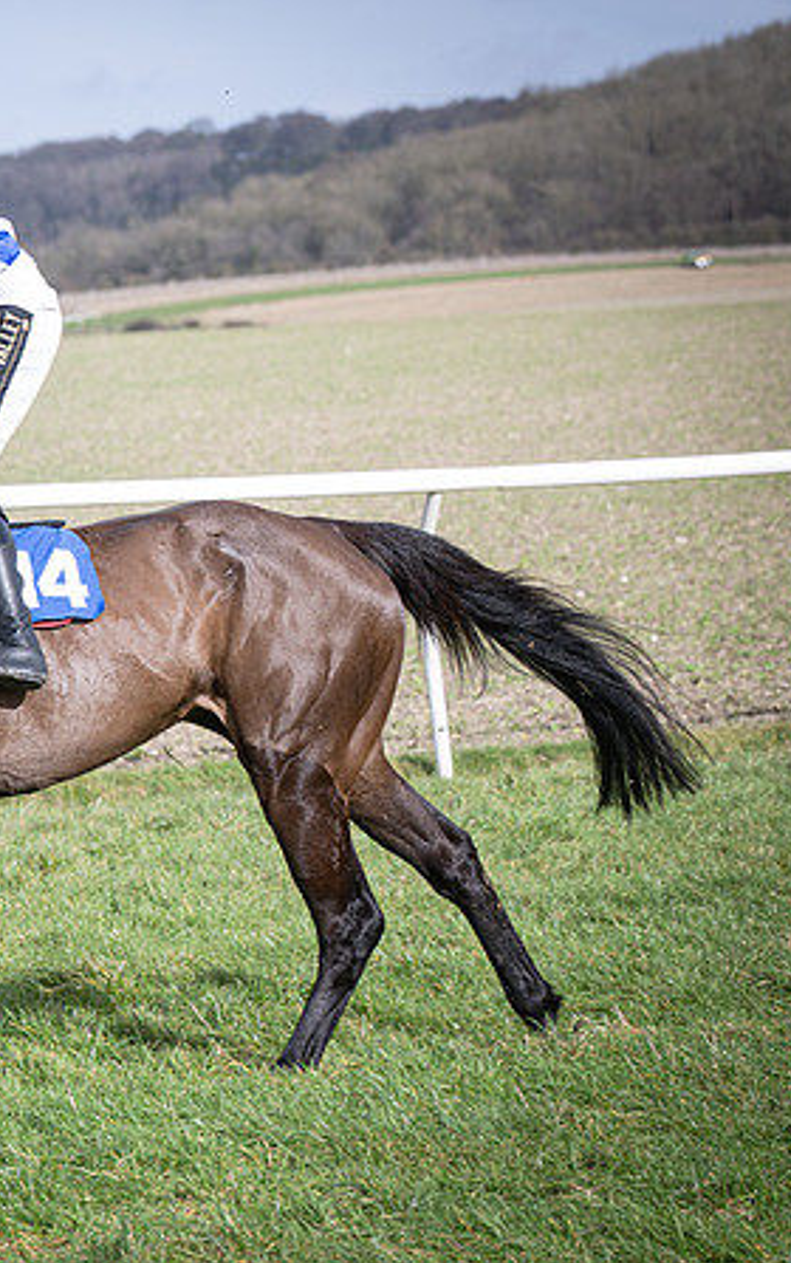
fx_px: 6267
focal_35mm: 182
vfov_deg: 11.5
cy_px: 792
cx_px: -76
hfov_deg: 7.2
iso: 200
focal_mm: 84
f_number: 4
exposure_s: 1/1600
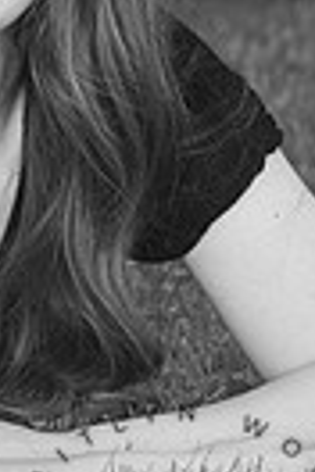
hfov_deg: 3.3
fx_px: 5381
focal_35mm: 410
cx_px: -36
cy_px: 21
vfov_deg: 5.0
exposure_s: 1/200
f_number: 7.1
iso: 400
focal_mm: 120
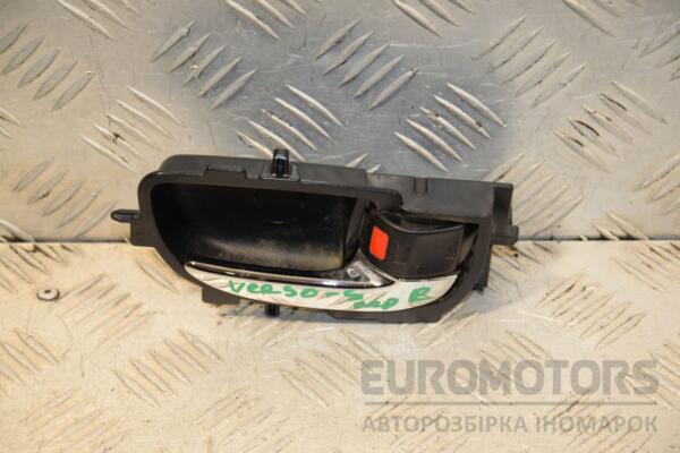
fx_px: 2550
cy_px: 226
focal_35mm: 135
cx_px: 340
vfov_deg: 10.2
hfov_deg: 15.2
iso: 800
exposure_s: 1/200
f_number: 6.3
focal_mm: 90
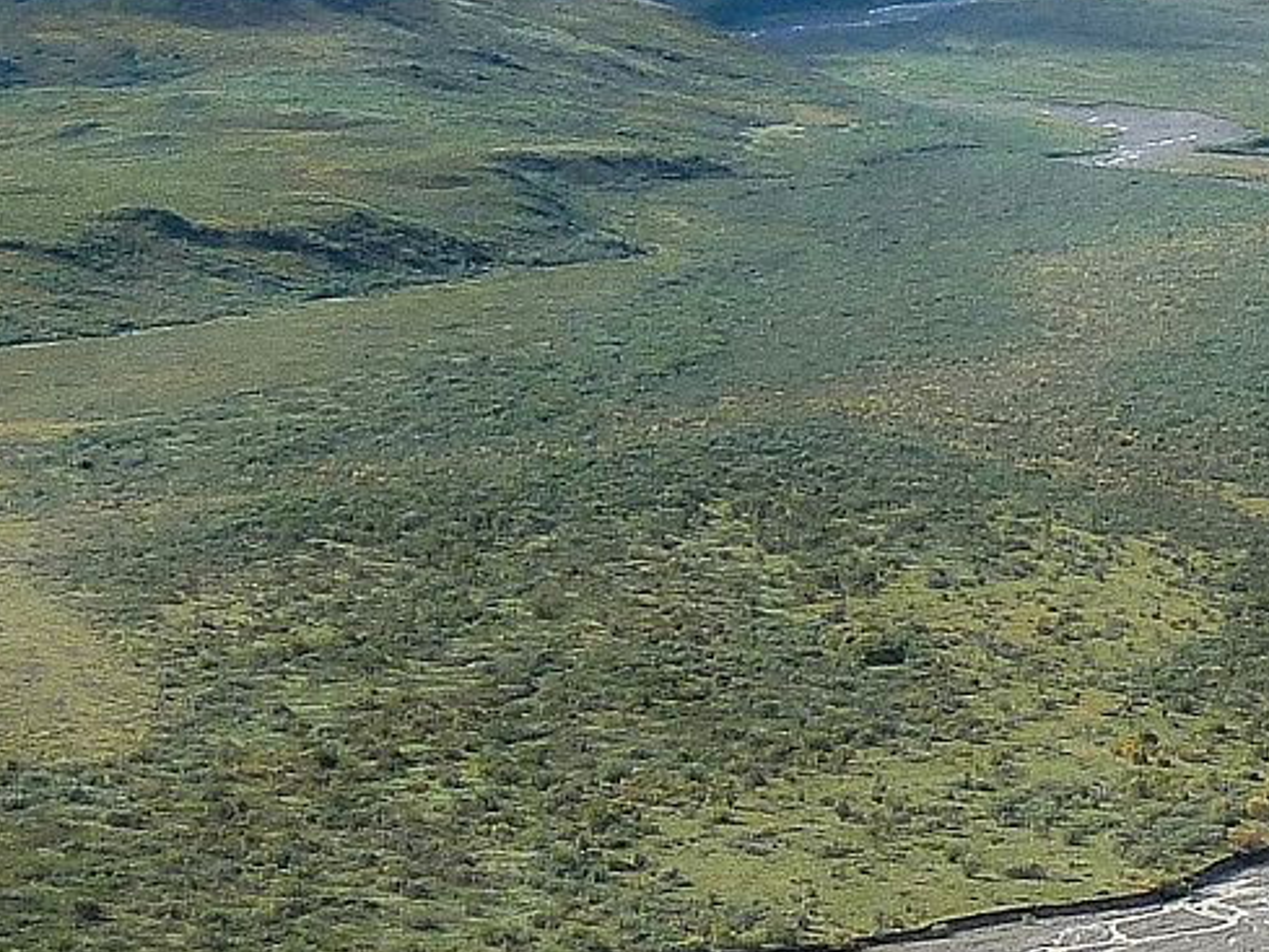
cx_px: 1344
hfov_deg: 9.5
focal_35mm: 206
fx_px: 7554
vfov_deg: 7.2
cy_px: -18
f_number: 6.3
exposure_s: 1/500
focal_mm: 11.1
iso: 160
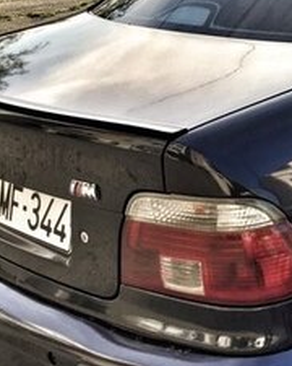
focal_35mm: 83
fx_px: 897
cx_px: 532
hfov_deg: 15.7
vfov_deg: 22.7
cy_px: 79
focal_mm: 4.15
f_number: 2.2
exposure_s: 1/439
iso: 32
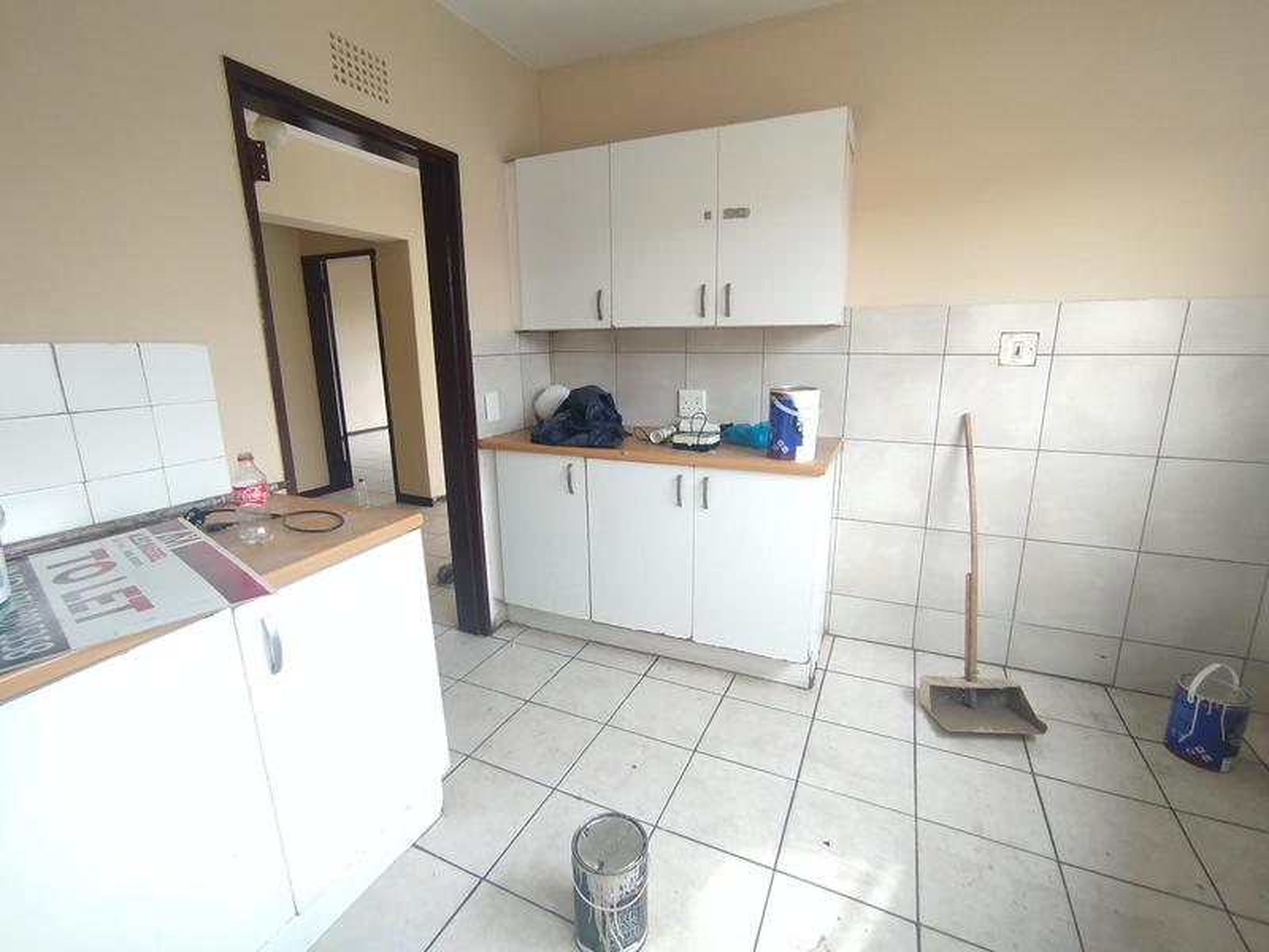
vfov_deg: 81.7
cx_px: 634
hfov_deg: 98.2
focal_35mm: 15
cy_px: 476
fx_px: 550
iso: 100
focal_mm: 1.65
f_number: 2.2
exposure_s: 1/50
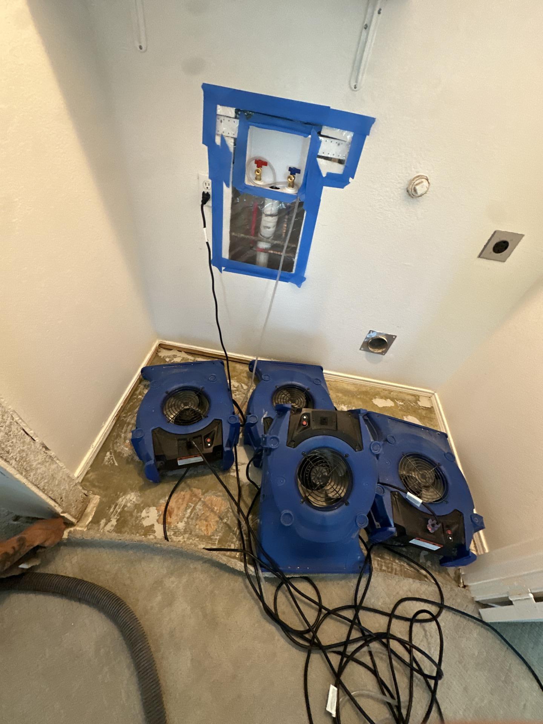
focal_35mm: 14
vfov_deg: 102.1
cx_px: 272
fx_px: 293
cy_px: 362
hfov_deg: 85.7
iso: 500
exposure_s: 1/60
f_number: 2.2
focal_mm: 2.22
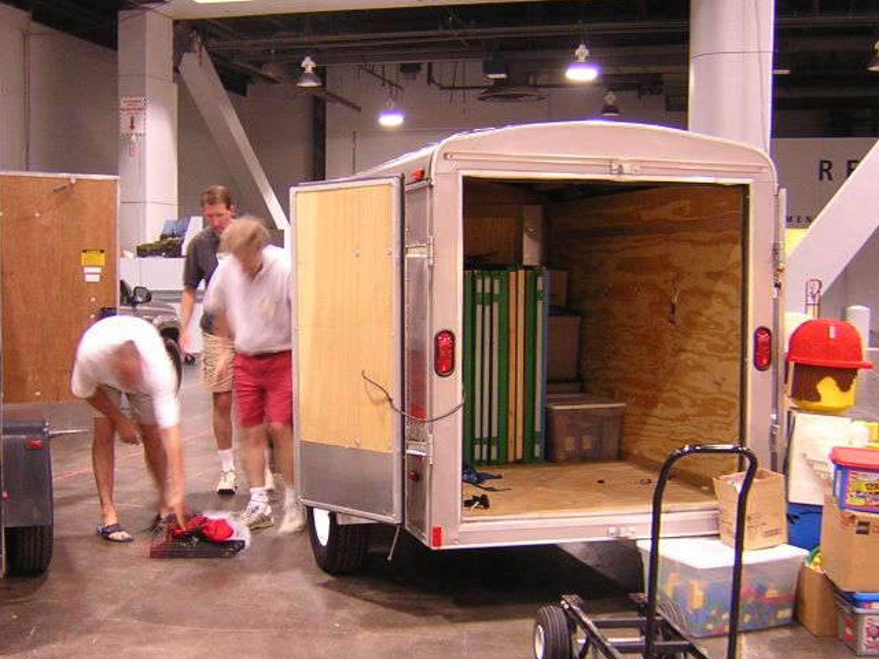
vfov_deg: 32.2
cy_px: 343
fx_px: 1143
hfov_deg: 41.9
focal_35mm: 45
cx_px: 350
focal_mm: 4.7
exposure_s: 1/3.4
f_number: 2.6
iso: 257
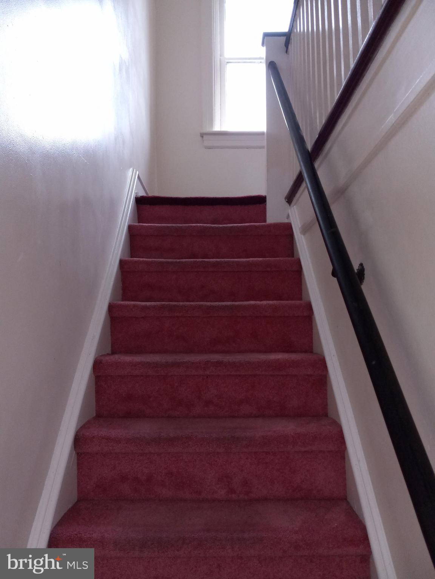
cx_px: 218
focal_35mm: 27
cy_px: 290
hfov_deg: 51.4
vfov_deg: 65.3
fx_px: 452
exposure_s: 1/50
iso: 125
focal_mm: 3.94
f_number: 1.8
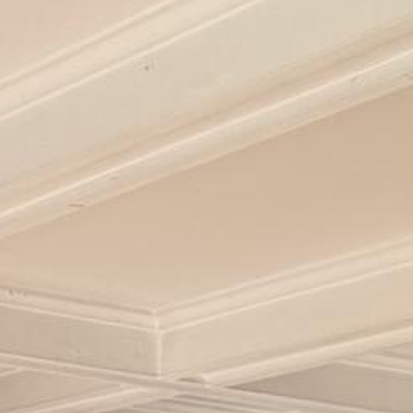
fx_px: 2349
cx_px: 523
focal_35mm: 174
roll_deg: -1.2
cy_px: 1249
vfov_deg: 8.4
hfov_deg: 9.9
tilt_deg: -9.5
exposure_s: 1/217
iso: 80
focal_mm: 6.76
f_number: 1.78
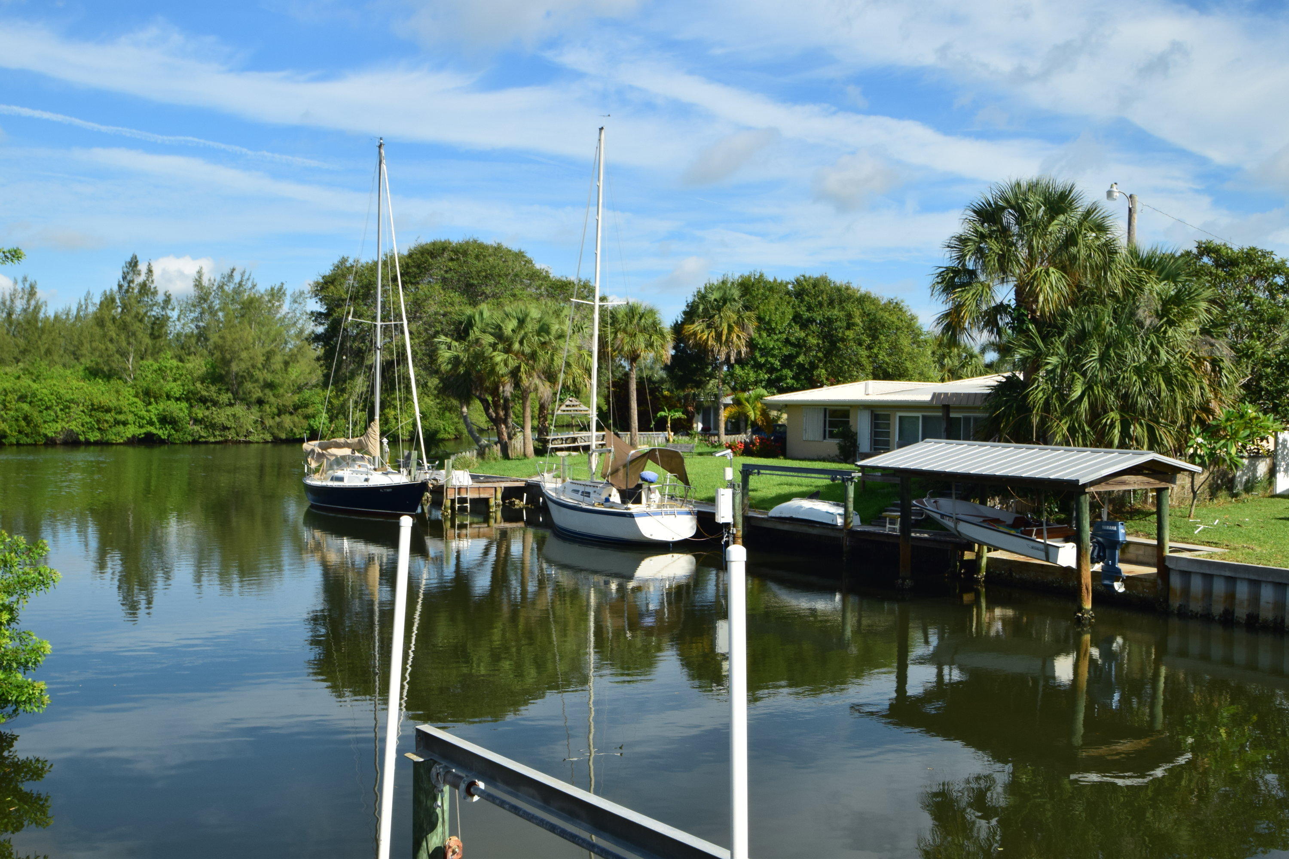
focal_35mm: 33
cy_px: 430
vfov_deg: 40.0
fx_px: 1181
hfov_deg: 57.2
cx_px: 644
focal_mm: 22
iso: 200
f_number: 11
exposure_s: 1/200
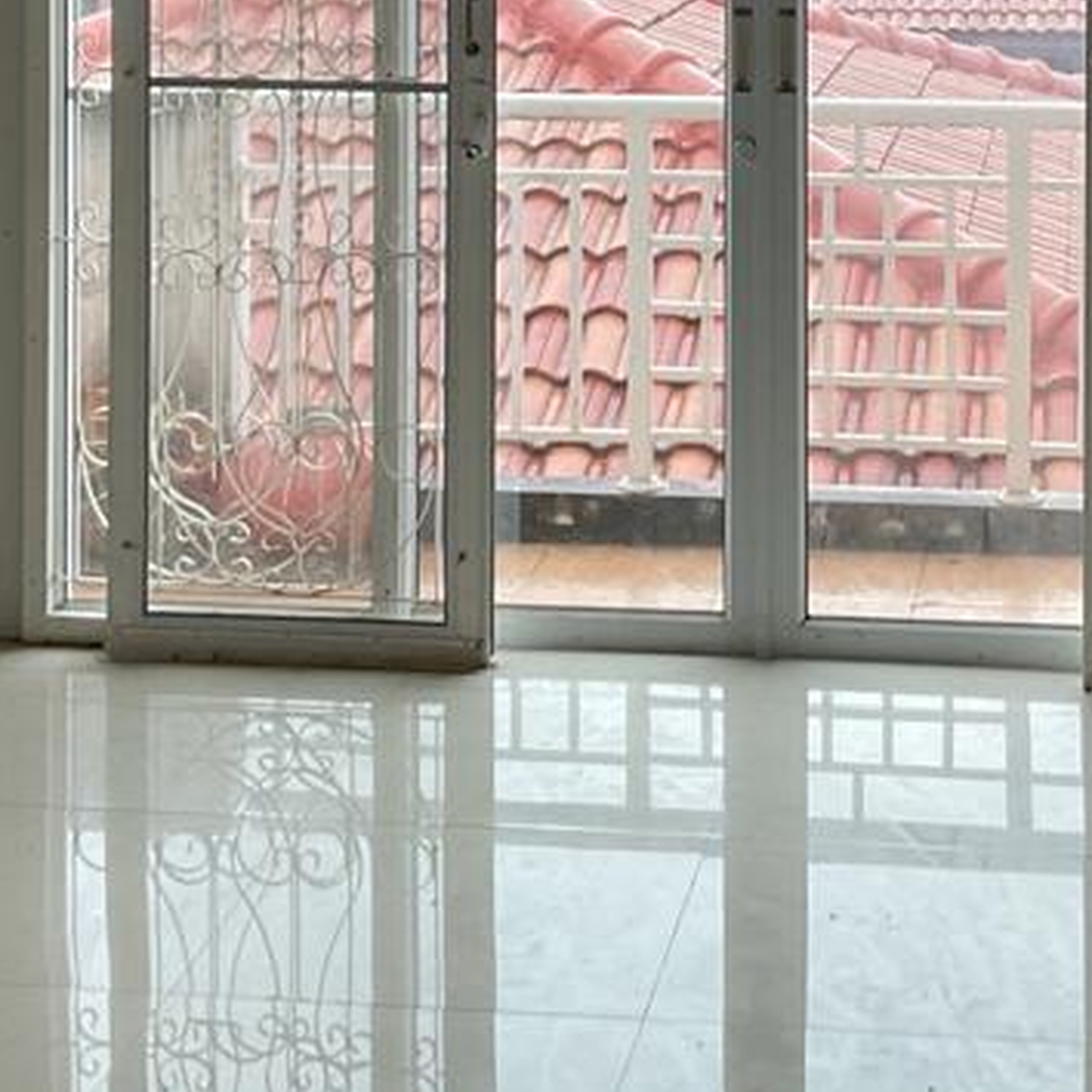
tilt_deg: +0.7
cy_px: -157
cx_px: 748
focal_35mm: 83
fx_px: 2962
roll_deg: +0.2
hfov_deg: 20.8
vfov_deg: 19.8
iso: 40
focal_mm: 3
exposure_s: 1/100
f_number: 1.8
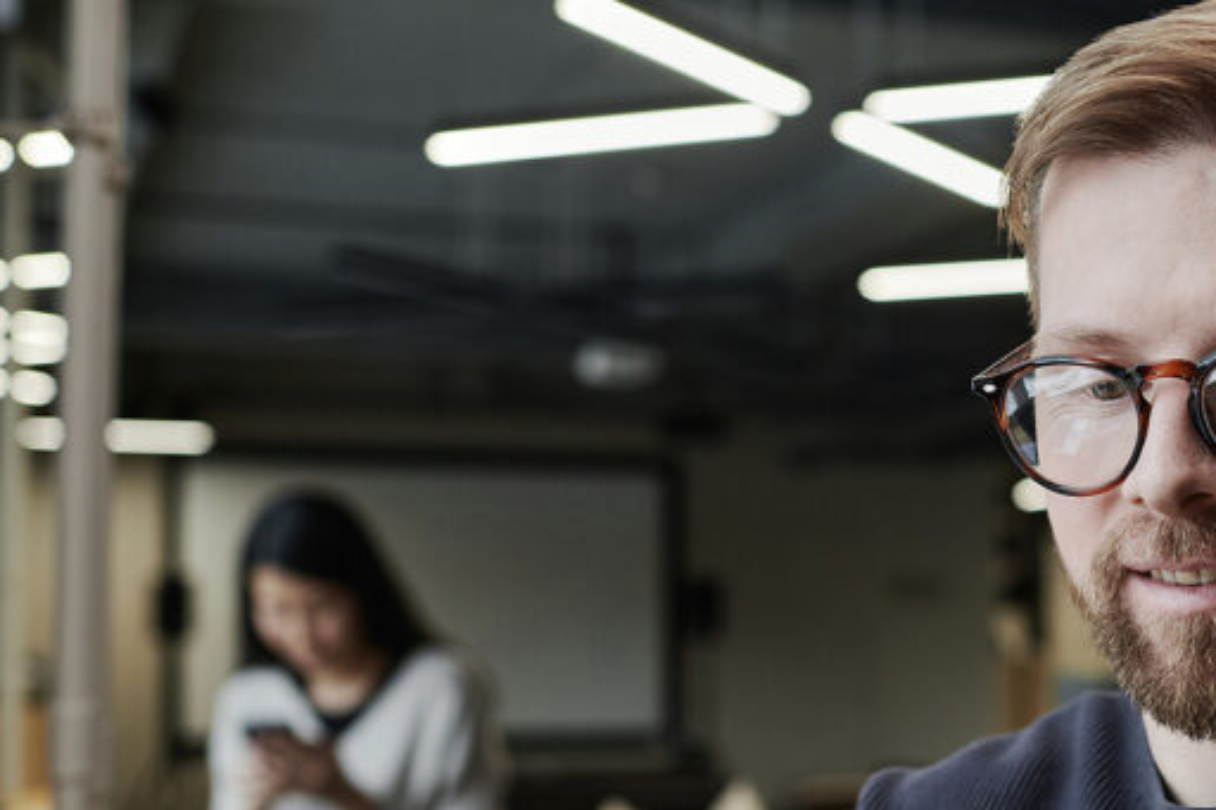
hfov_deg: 27.8
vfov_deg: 19.0
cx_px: 1100
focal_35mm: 70
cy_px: 772
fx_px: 2364
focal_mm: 35
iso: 800
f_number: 3.2
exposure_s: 1/200
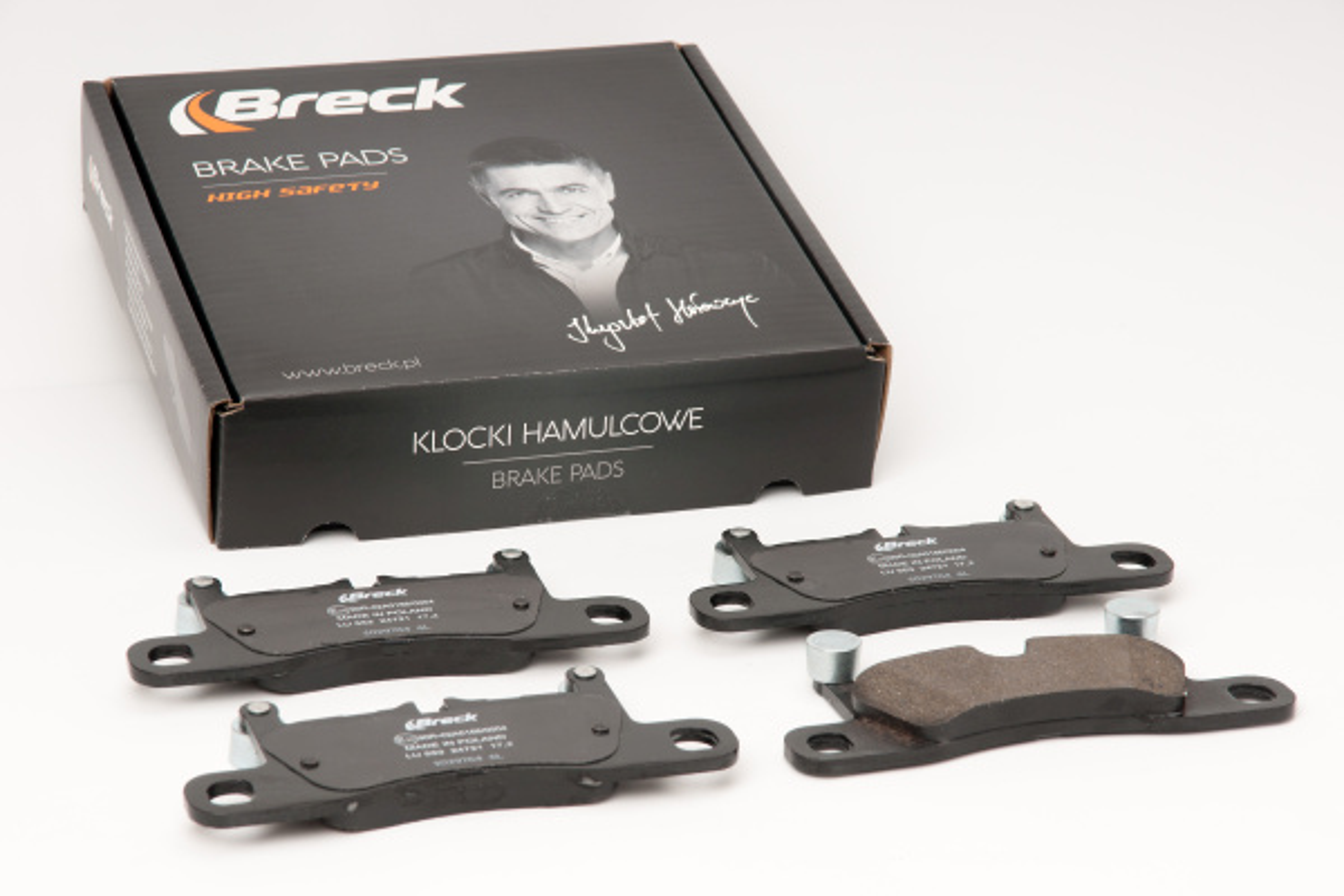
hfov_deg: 19.5
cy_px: 448
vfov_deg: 13.0
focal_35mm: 105
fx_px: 3920
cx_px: 672
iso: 100
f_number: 11
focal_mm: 70
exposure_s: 1/200
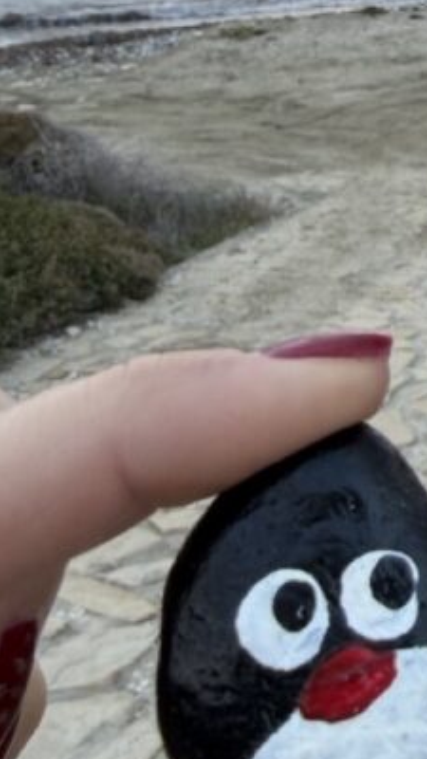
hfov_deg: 16.5
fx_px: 1349
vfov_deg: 31.2
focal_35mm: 67
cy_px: 256
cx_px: 634
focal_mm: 2.22
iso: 40
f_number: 2.2
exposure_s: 1/139
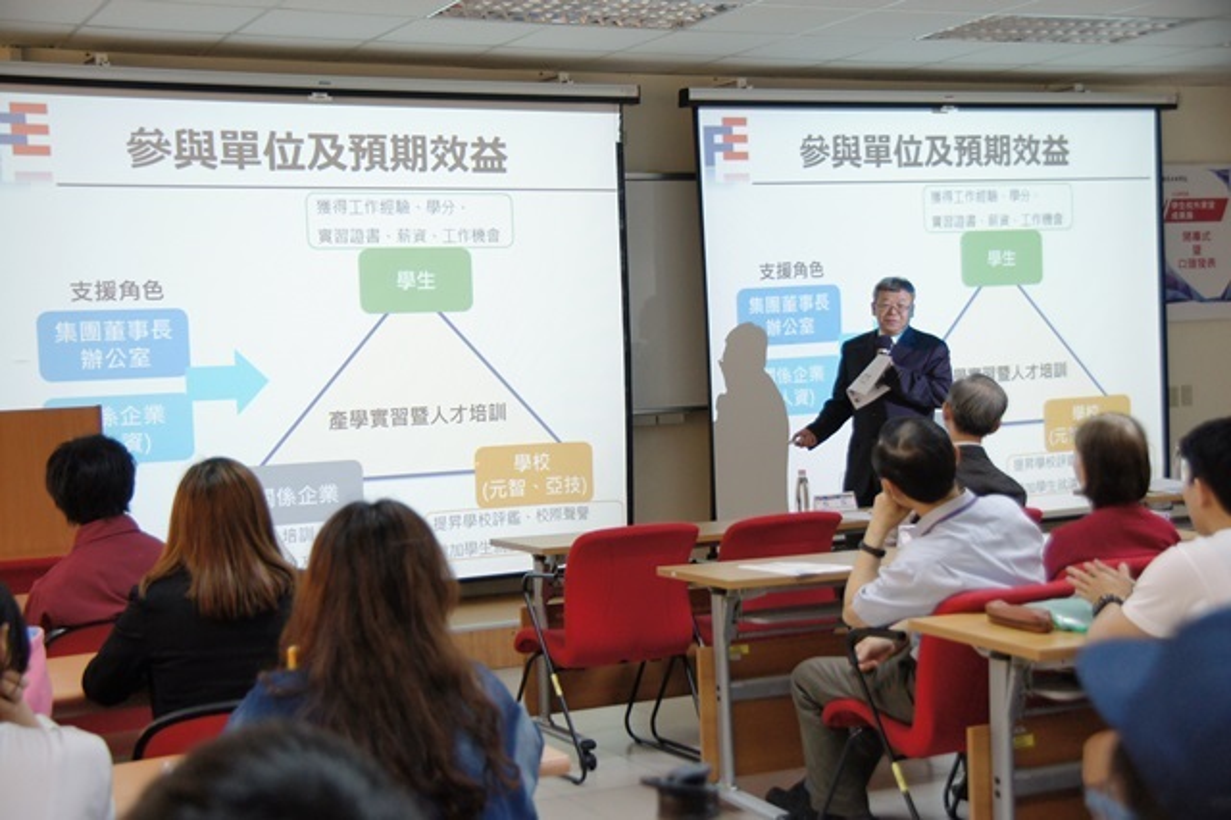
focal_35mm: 52
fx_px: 1794
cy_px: 410
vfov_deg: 25.7
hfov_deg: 37.9
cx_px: 616
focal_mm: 35
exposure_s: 1/60
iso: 500
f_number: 4
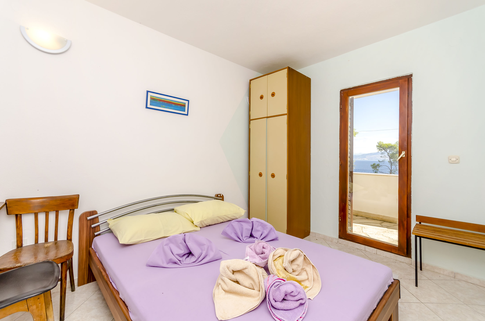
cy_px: 160
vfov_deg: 77.1
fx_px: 202
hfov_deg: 100.5
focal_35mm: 15
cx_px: 242
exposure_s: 1/200
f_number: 9
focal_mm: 10
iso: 250
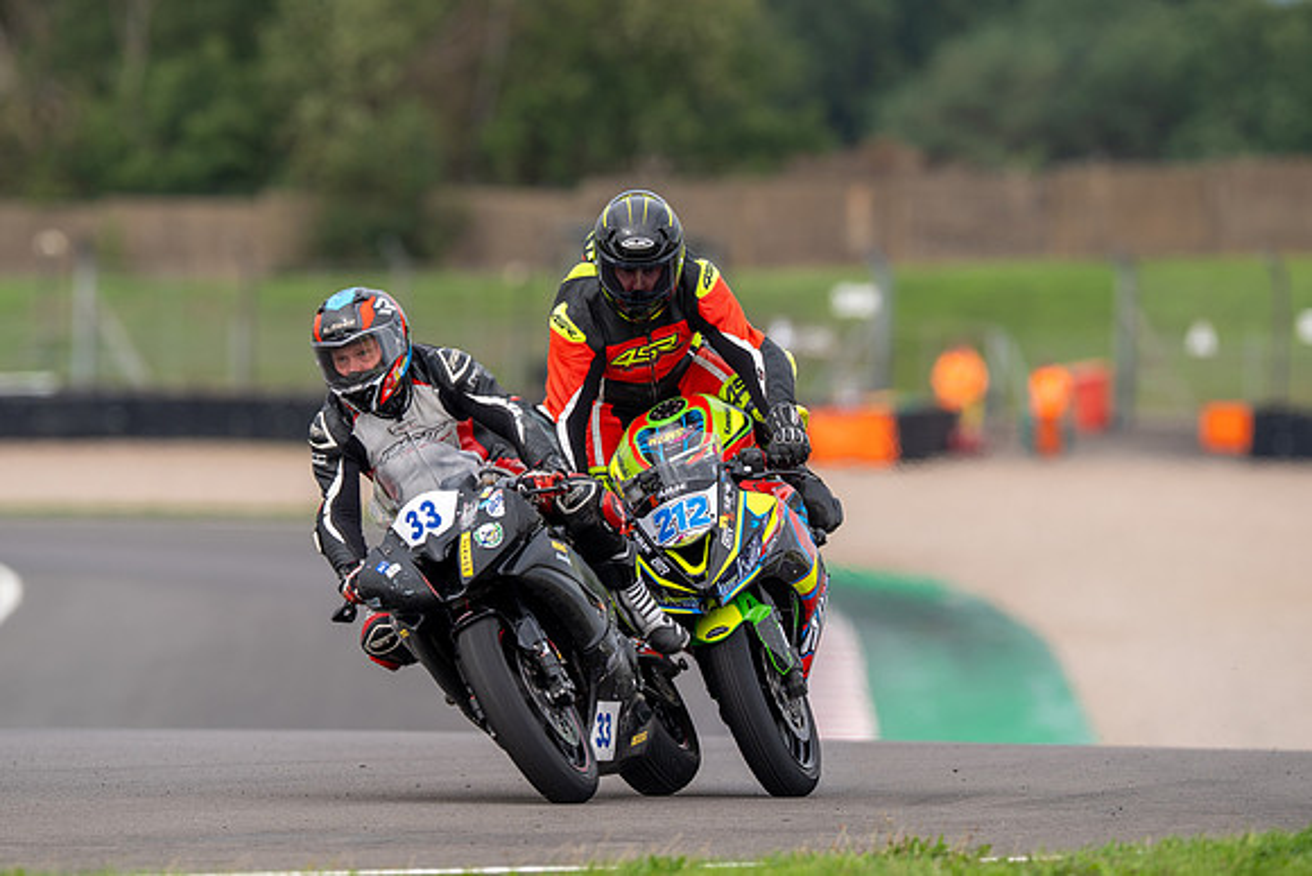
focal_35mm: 662
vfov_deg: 2.1
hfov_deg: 3.1
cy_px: 393
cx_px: 618
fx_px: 24142
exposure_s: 1/500
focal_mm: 600
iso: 250
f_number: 6.3
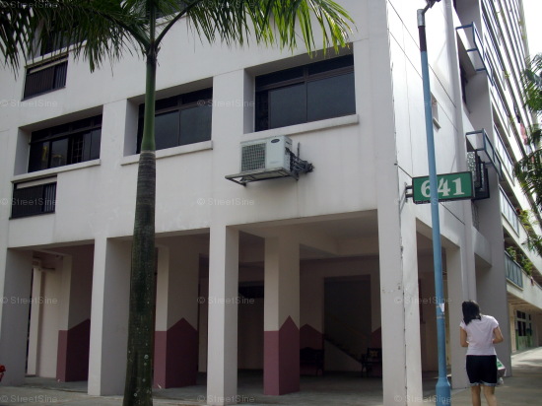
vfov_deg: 38.6
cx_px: 271
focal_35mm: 37
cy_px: 203
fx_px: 579
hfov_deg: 50.2
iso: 80
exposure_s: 1/160
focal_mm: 6.2
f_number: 5.6
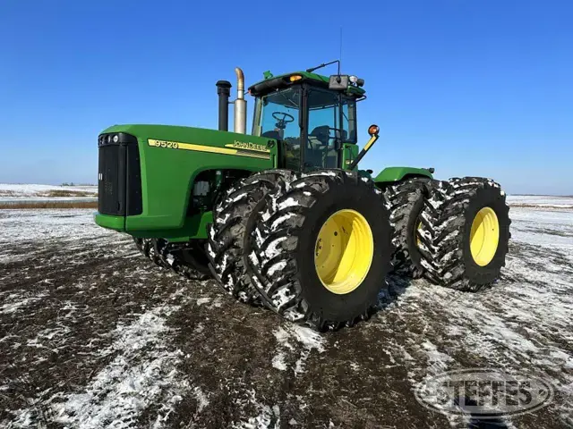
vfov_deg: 56.8
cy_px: 214
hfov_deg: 71.6
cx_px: 286
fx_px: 397
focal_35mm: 24
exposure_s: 1/7042
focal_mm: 6.86
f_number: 1.78
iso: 80
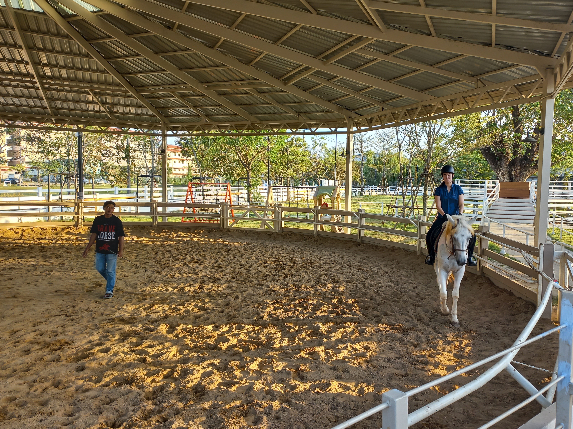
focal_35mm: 28
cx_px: 318
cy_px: 210
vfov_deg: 49.7
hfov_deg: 63.3
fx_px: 463
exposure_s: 1/100
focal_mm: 4.6
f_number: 1.8
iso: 40
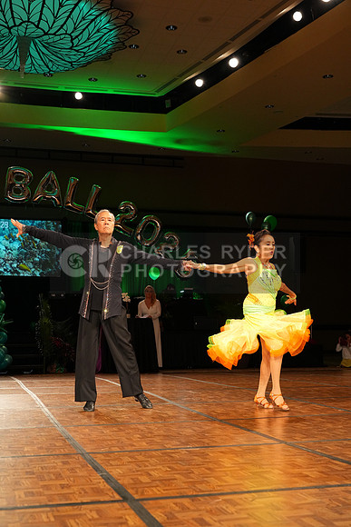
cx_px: 176
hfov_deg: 30.5
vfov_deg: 44.5
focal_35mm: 44
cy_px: 264
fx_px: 643
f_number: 5.6
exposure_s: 1/200
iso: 2500
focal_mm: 44
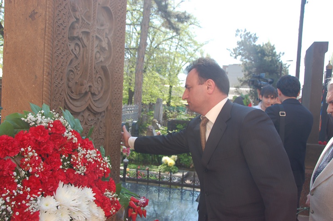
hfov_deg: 57.3
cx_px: 166
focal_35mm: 33
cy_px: 110
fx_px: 305
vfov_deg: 39.8
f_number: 6.3
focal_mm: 22
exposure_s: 1/160
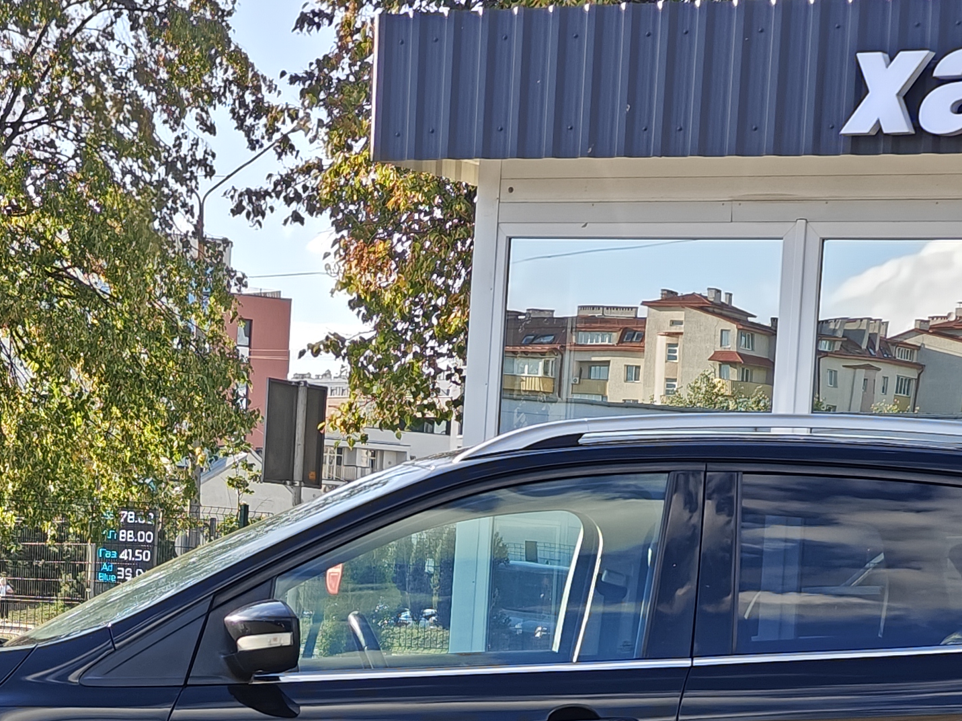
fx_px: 2862
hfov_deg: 19.1
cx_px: 529
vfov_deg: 14.1
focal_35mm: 103
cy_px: 756
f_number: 2
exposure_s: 1/584
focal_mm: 7.08
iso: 50
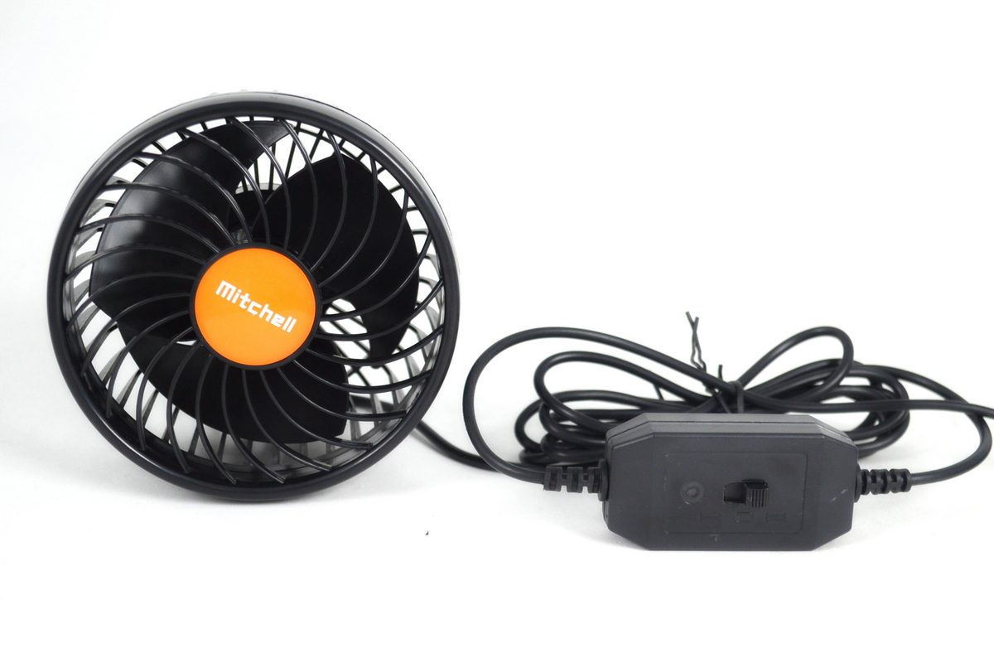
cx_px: 497
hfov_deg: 33.4
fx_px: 1657
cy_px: 332
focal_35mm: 60
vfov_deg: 22.6
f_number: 5.3
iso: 400
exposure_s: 1/100
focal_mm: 40
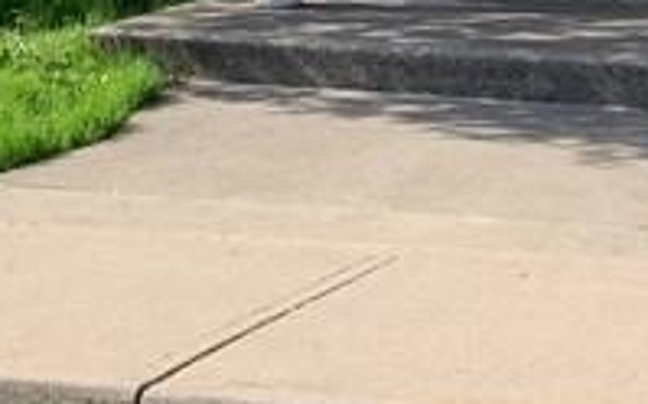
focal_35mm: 142
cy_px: -613
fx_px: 2506
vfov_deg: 8.3
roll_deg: -0.6
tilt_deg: +8.9
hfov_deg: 14.3
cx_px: 742
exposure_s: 1/928
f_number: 1.8
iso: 25
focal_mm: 4.25
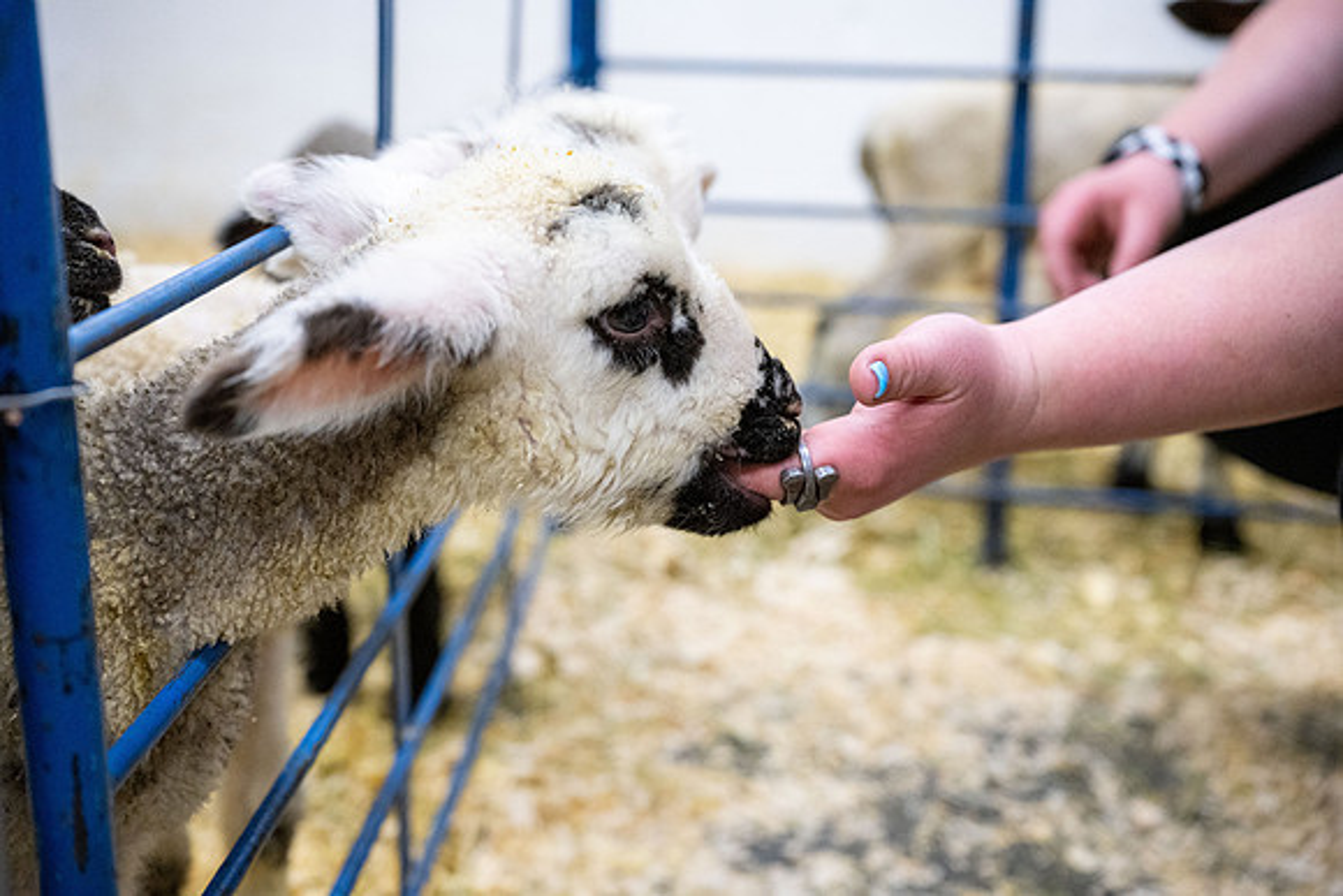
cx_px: 672
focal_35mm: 42
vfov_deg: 31.9
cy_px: 448
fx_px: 1567
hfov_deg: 46.4
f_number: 3.5
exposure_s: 1/250
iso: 2500
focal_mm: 42
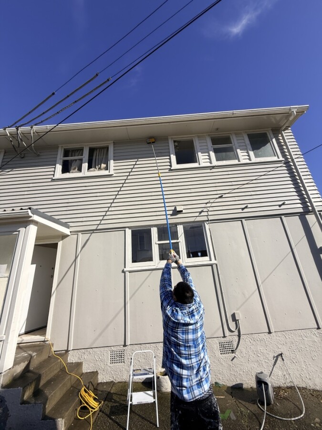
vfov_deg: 102.1
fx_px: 174
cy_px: 215
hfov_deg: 85.7
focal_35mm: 14
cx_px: 161
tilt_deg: +19.7
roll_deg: +4.9
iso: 50
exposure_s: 1/3460
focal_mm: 2.22
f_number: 2.2
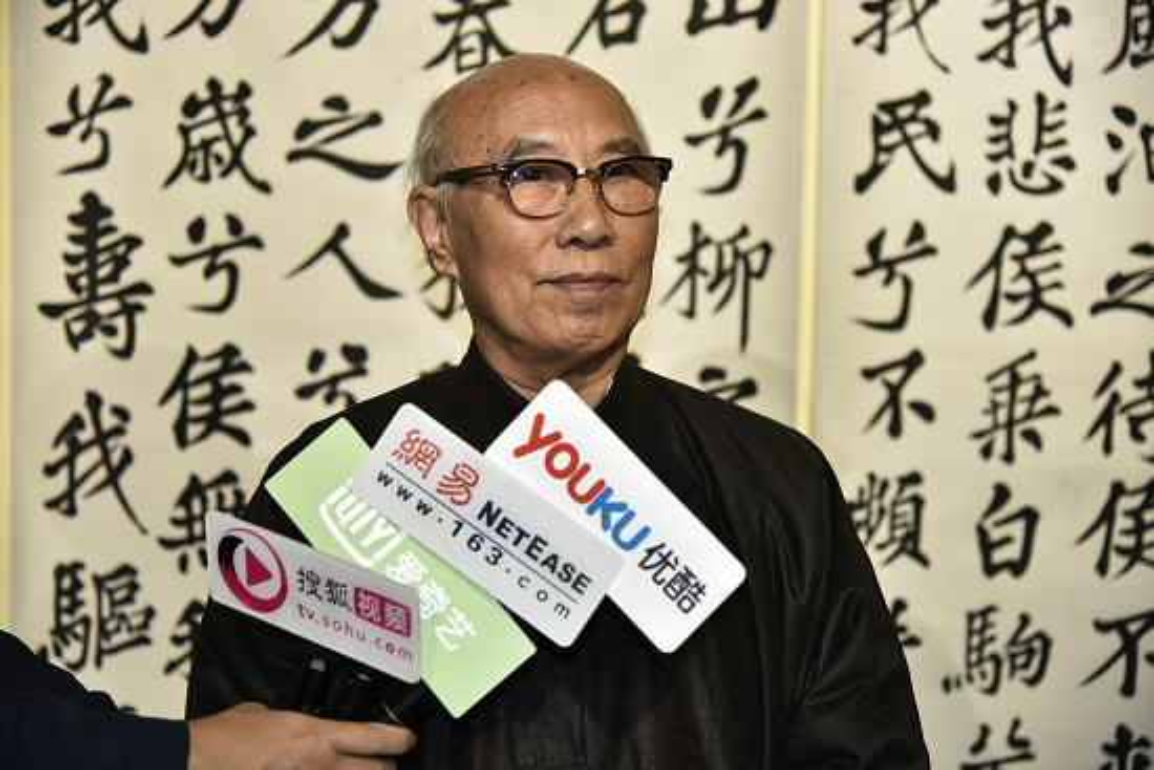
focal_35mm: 65
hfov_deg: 31.0
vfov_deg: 20.9
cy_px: 385
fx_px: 2084
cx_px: 577
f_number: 4
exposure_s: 1/125
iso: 400
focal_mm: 65
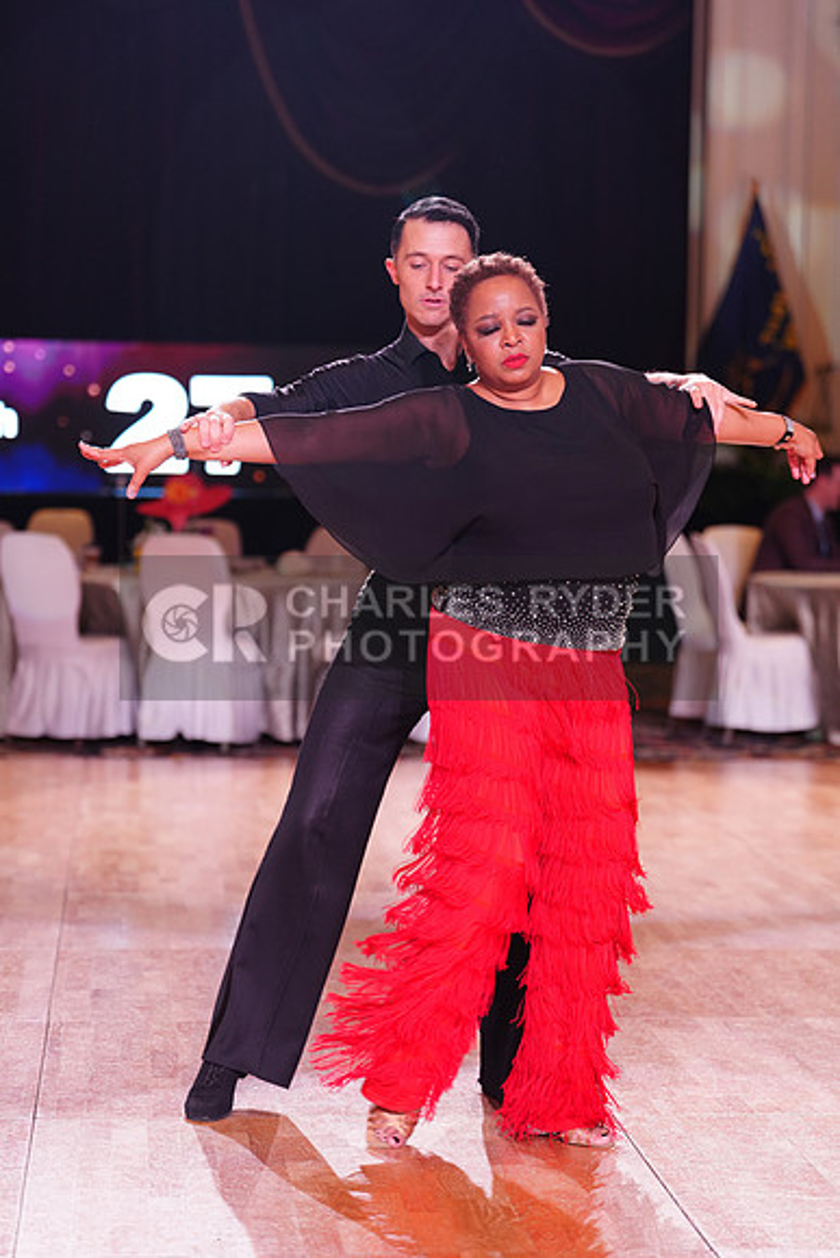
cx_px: 420
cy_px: 629
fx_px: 3288
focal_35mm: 94
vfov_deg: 21.7
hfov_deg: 14.6
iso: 1000
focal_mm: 94
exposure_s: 1/250
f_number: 2.8
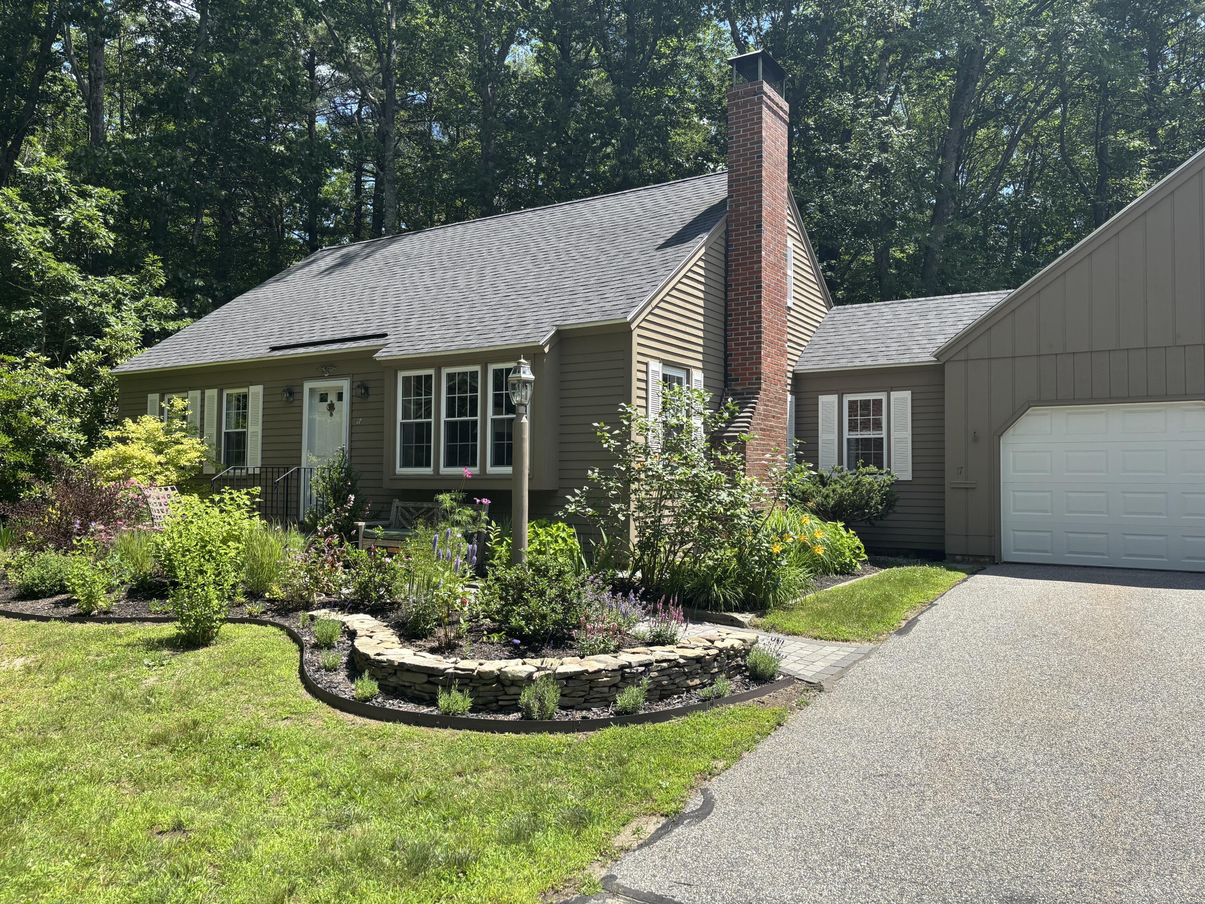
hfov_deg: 67.3
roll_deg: -0.5
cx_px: 602
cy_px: 452
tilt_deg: +2.0
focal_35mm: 26
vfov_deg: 53.1
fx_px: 905
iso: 50
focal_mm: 5.96
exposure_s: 1/1751
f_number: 1.6
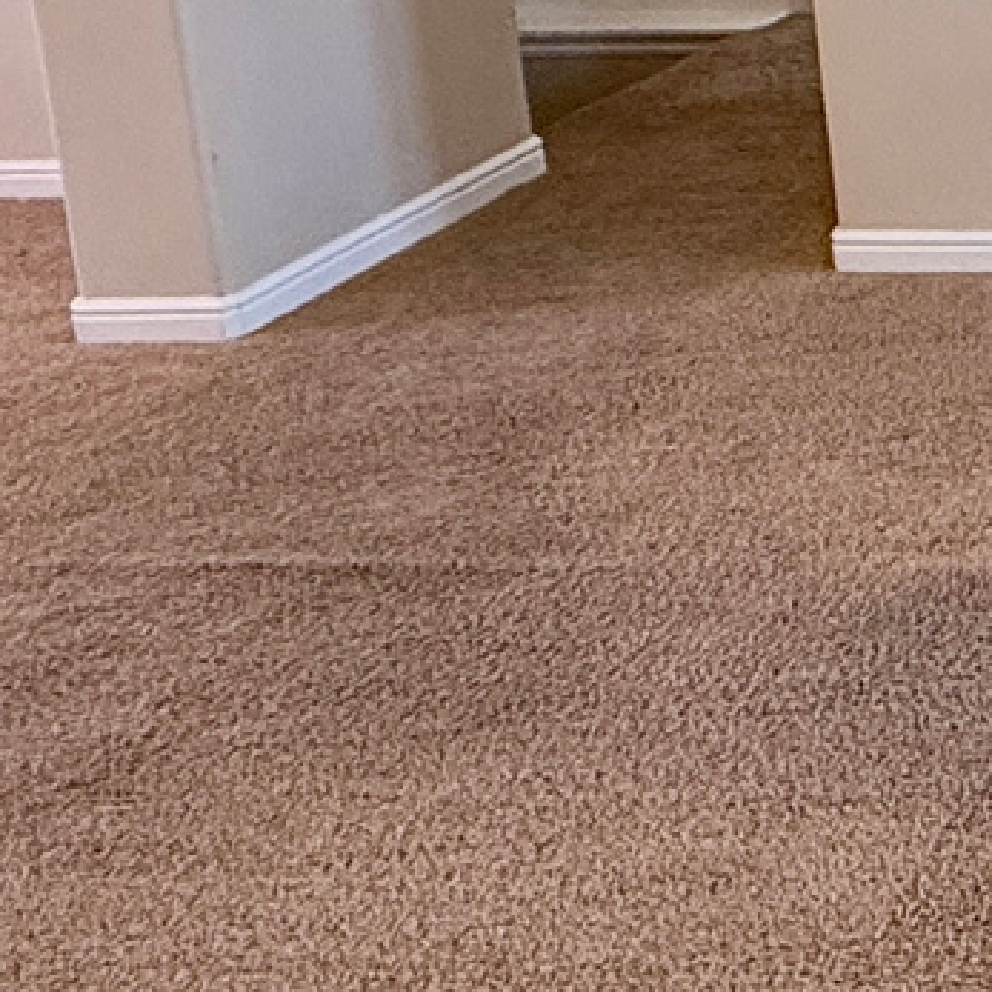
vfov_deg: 21.3
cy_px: -314
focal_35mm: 73
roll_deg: +1.0
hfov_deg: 16.5
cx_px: 2104
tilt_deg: -8.1
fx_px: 2367
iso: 200
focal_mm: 2.22
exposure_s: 1/120
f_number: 2.2
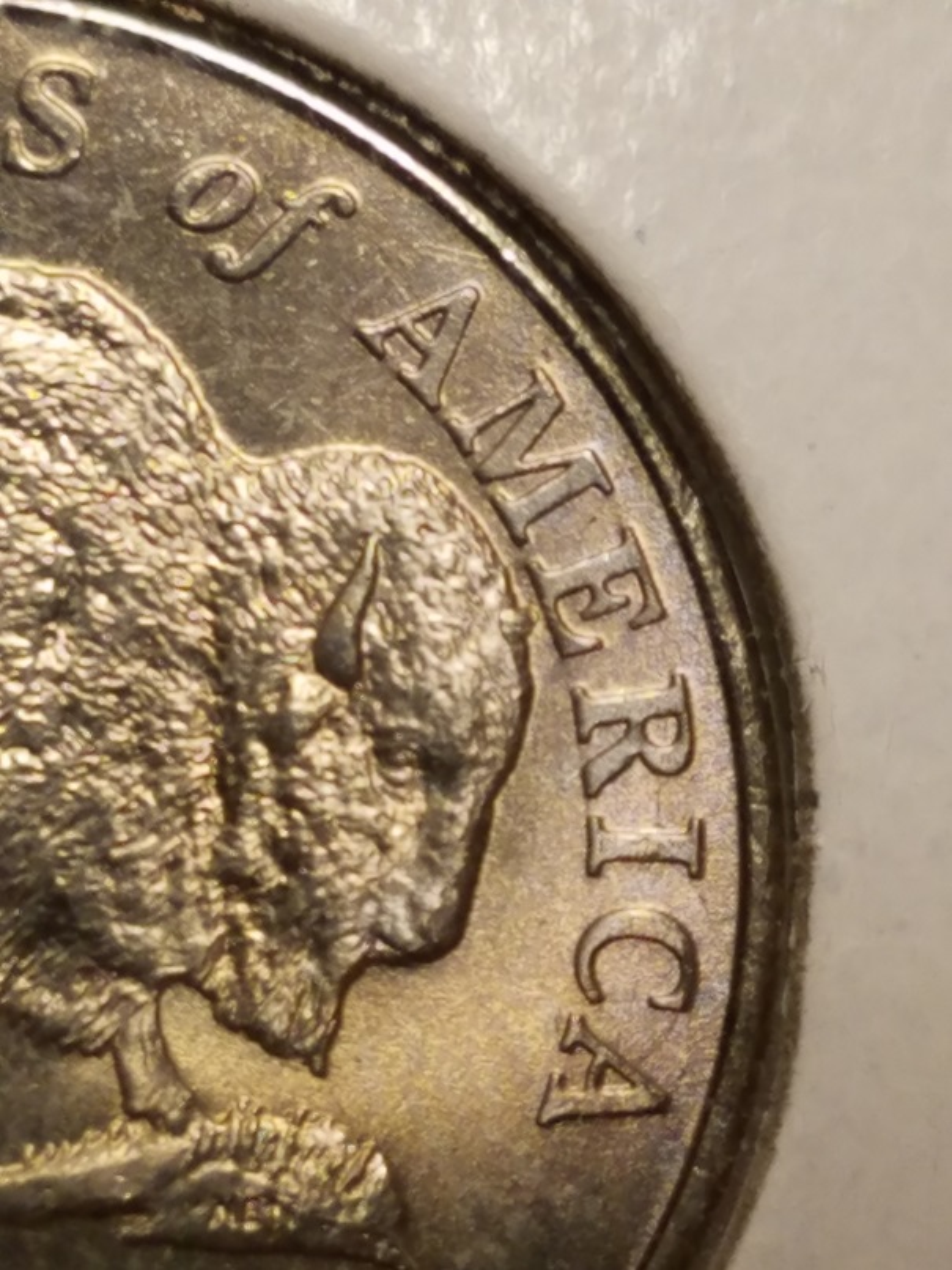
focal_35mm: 26
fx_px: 954
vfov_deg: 67.3
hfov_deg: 53.1
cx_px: 476
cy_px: 635
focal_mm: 4.2
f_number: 1.7
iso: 200
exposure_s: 1/120
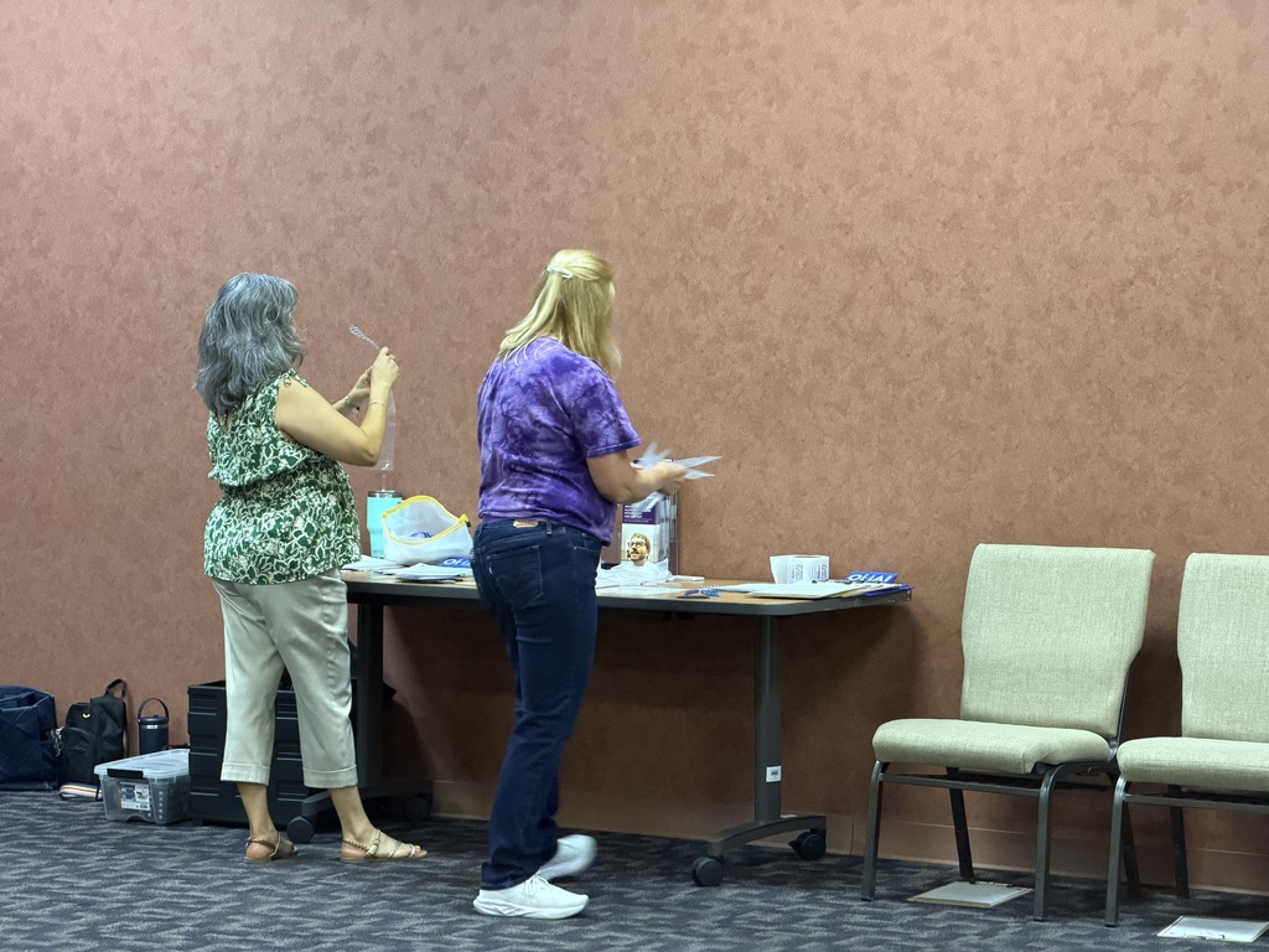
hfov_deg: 19.6
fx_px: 3666
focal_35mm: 100
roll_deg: -0.5
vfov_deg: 14.8
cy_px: 476
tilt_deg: -2.7
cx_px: 634
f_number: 2.8
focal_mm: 16.89
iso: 500
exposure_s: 1/40
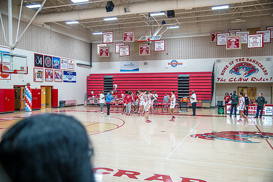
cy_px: 91
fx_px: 258
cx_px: 136
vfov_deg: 38.8
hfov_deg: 55.8
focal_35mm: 34
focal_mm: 34
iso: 2000
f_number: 4
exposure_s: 1/320
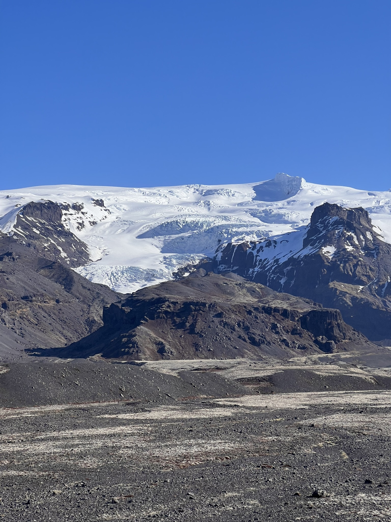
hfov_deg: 19.1
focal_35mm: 77
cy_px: 261
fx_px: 1160
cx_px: 196
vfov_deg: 25.3
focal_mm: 9
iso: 32
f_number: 2.8
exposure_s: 1/1340
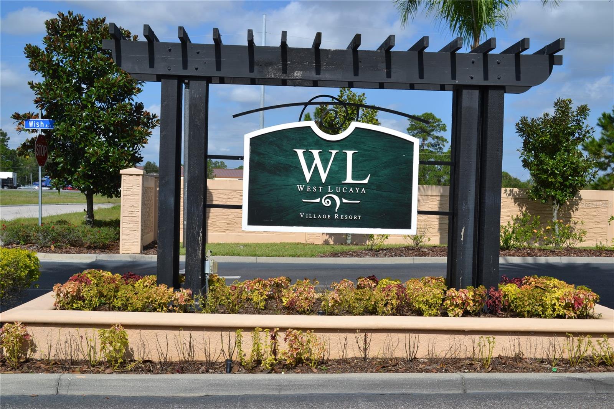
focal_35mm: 42
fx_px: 716
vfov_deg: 31.9
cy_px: 204
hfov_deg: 46.4
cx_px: 307
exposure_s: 1/320
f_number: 9
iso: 100
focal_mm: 28
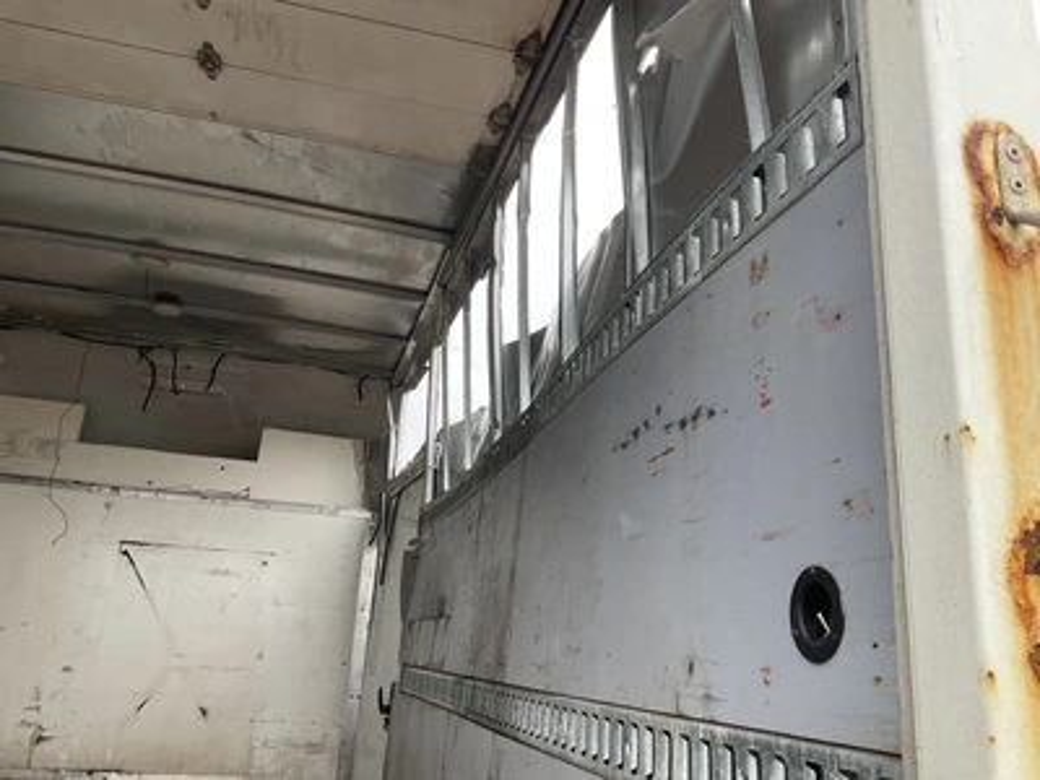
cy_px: 390
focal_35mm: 29
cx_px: 520
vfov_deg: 48.2
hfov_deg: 61.7
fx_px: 871
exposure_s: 1/218
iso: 25
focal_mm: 3
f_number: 1.8
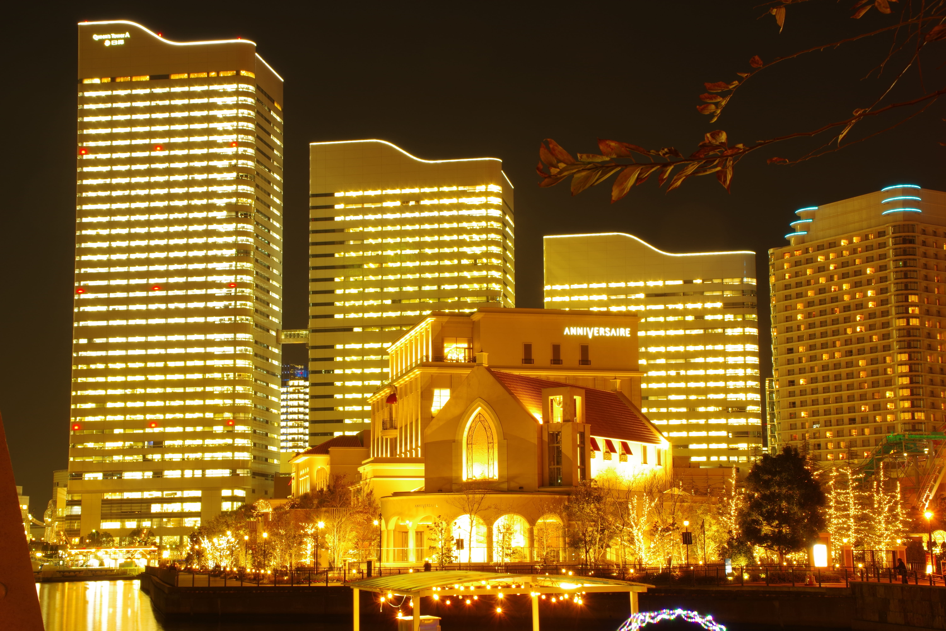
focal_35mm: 60
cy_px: 316
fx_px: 1577
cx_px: 473
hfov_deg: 33.4
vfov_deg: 22.6
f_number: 16
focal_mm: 40
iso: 100
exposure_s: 25
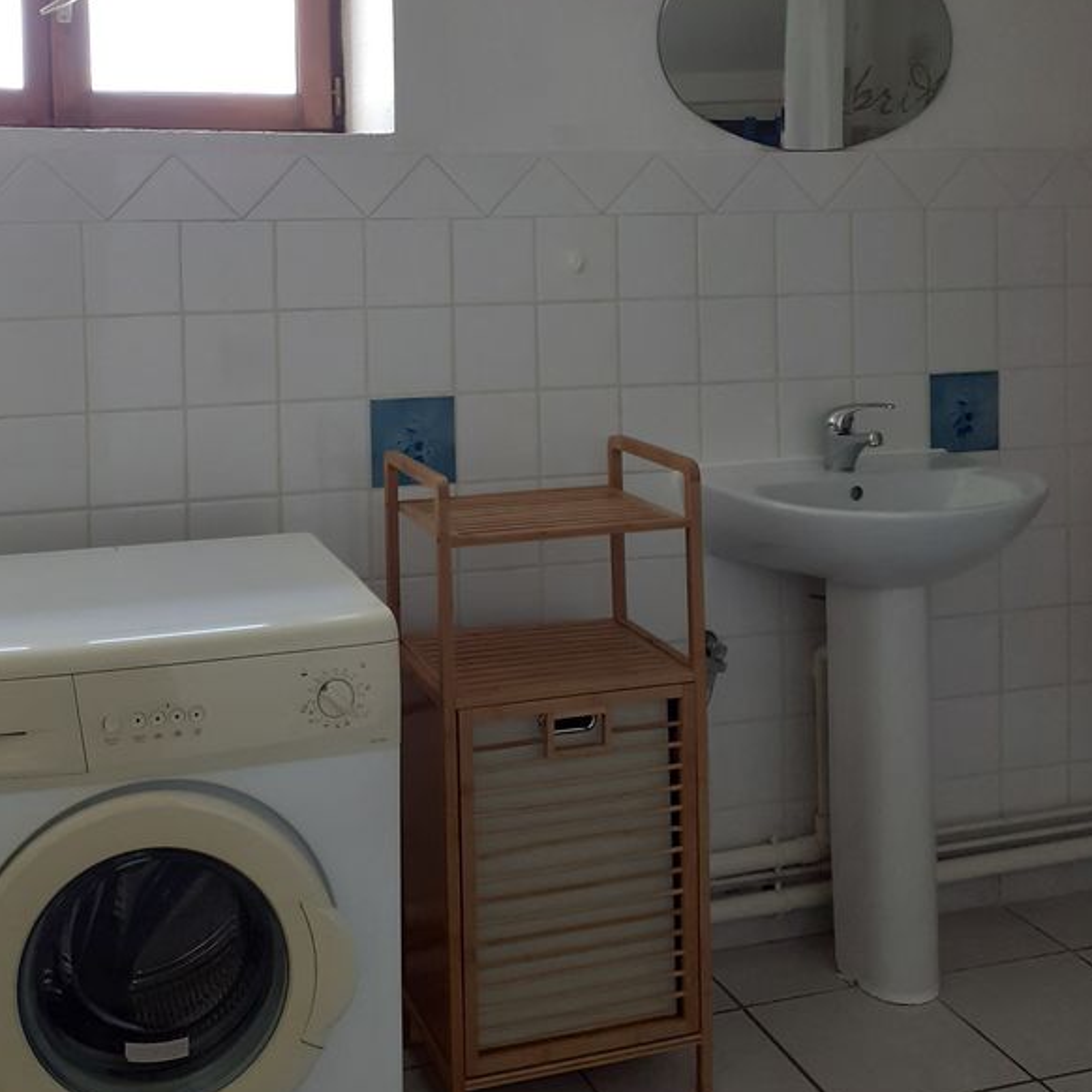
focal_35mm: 41
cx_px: 426
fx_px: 1463
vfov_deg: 39.9
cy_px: 285
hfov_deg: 40.7
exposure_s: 1/50
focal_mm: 3.6
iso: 125
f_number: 1.9
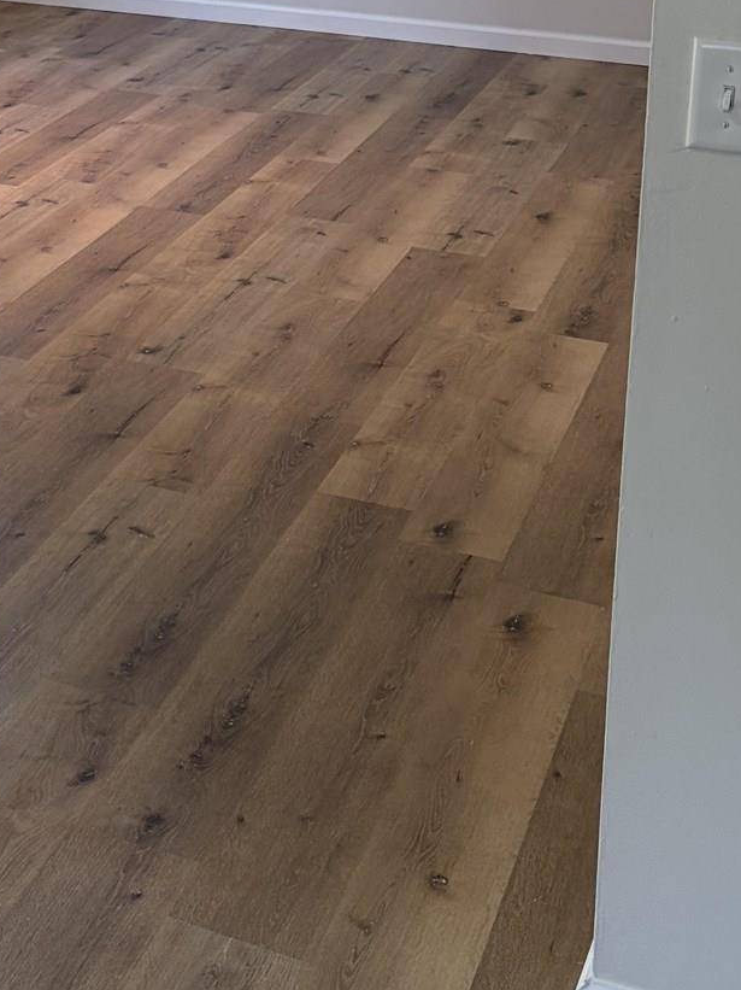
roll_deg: +0.5
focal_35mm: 73
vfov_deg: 25.3
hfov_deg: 18.9
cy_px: -12
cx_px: -172
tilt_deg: -10.0
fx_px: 2085
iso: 80
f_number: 1.6
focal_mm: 5.96
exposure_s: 1/120
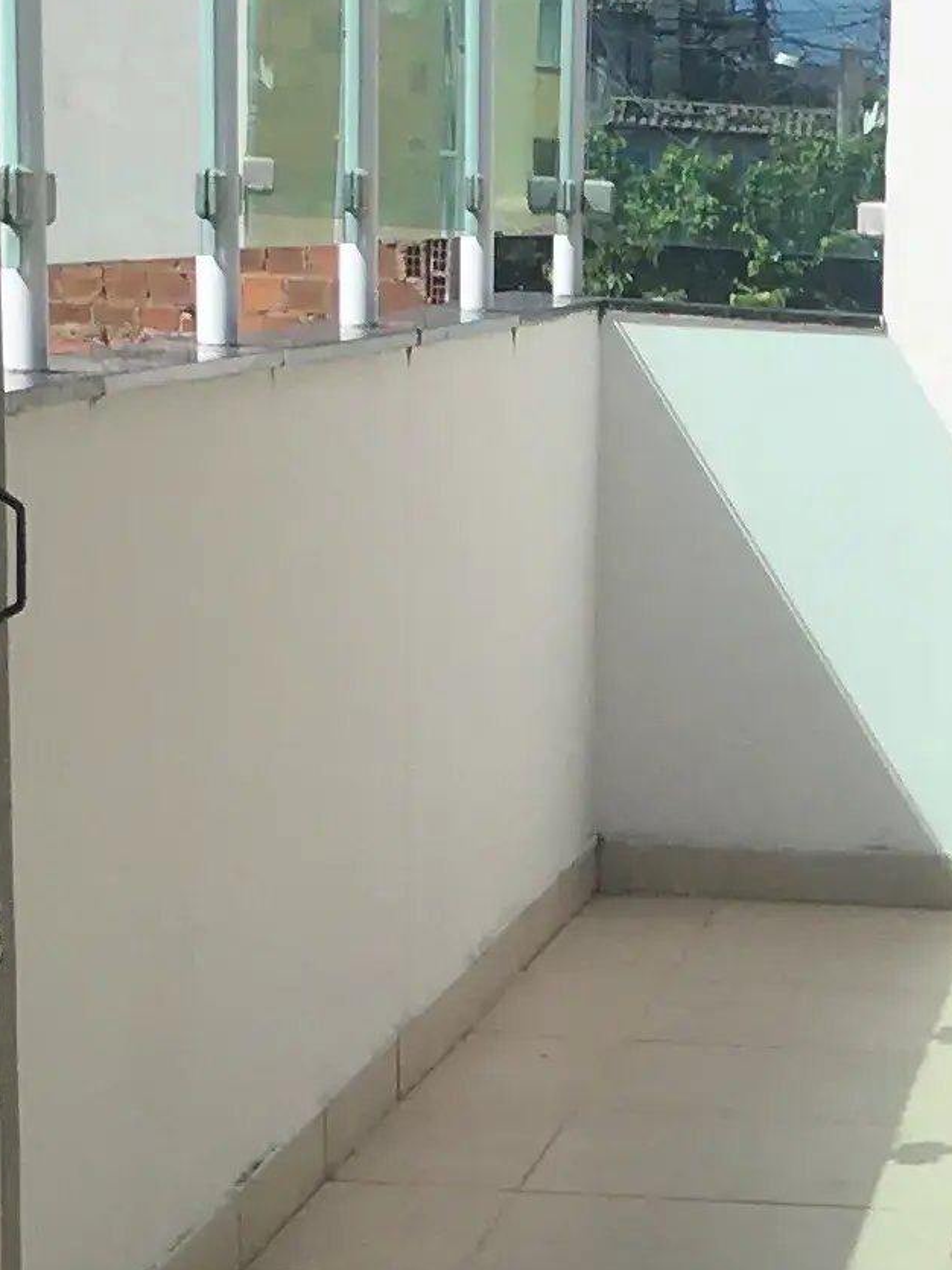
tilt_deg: -14.0
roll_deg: -3.7
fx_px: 5135
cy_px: 1810
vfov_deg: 13.4
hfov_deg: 10.3
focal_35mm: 140
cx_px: 1287
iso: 25
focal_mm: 4.15
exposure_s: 1/2747
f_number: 2.2
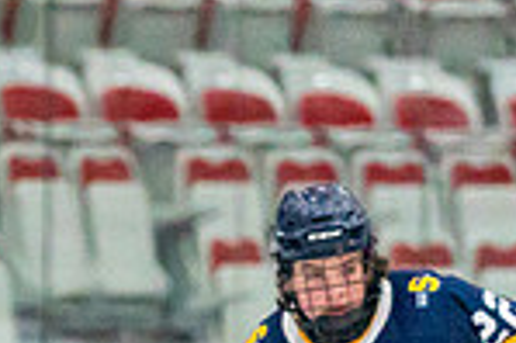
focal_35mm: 1135
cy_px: 793
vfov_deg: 1.2
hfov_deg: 1.8
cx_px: -370
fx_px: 16250
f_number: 2.8
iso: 4000
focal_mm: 200
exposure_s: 1/1600
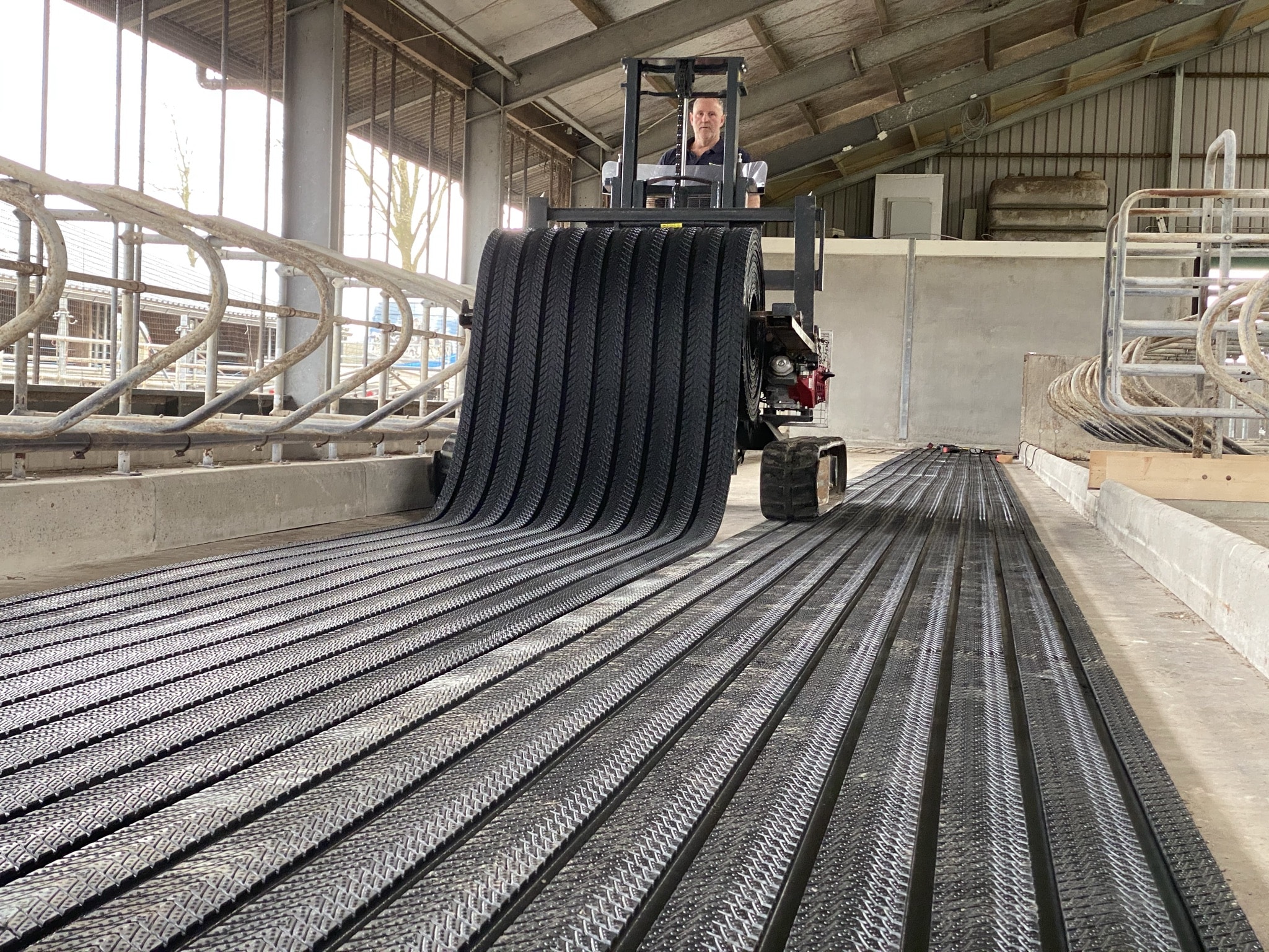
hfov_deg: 36.8
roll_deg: -3.6
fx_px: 1906
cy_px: 476
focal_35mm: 52
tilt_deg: -2.6
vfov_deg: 28.0
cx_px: 634
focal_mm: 6
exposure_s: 1/94
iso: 160
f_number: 2
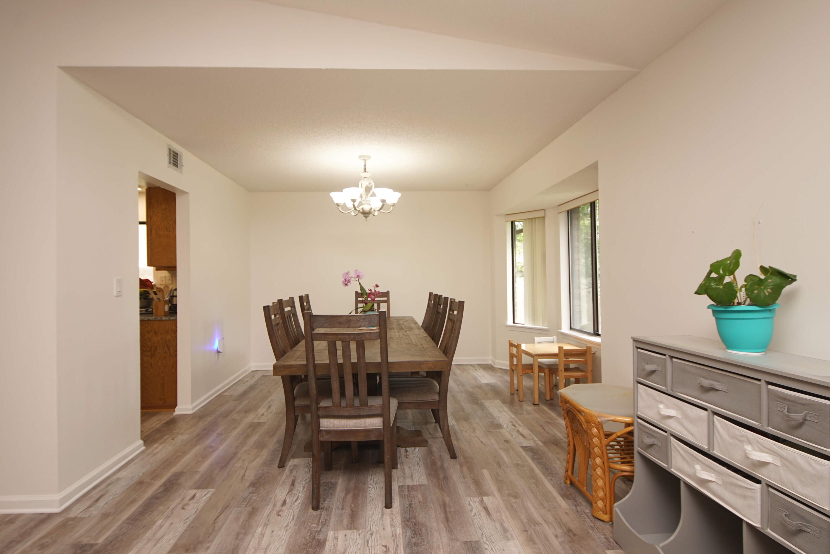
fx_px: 415
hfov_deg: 90.0
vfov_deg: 67.4
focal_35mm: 18
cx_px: 415
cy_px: 277
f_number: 4.5
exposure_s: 1/60
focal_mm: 12
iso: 400
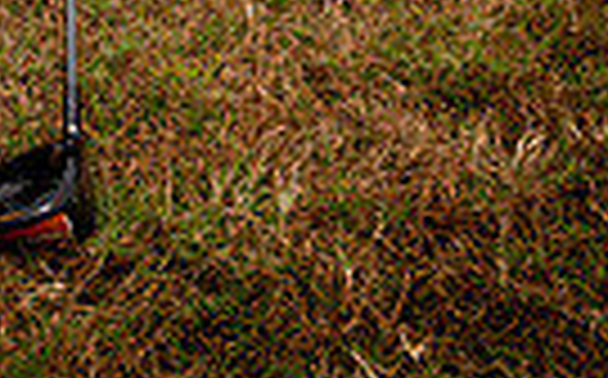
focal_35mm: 92
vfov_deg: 11.2
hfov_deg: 21.9
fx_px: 1523
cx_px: 23
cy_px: -598
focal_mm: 27
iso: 200
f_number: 4.5
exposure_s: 1/250
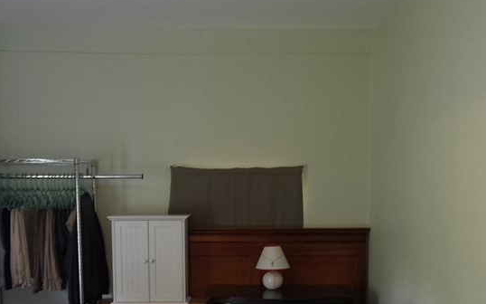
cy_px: 226
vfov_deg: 30.7
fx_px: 543
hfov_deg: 48.2
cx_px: 243
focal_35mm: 41
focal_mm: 2.2
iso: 100
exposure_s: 1/30
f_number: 1.9
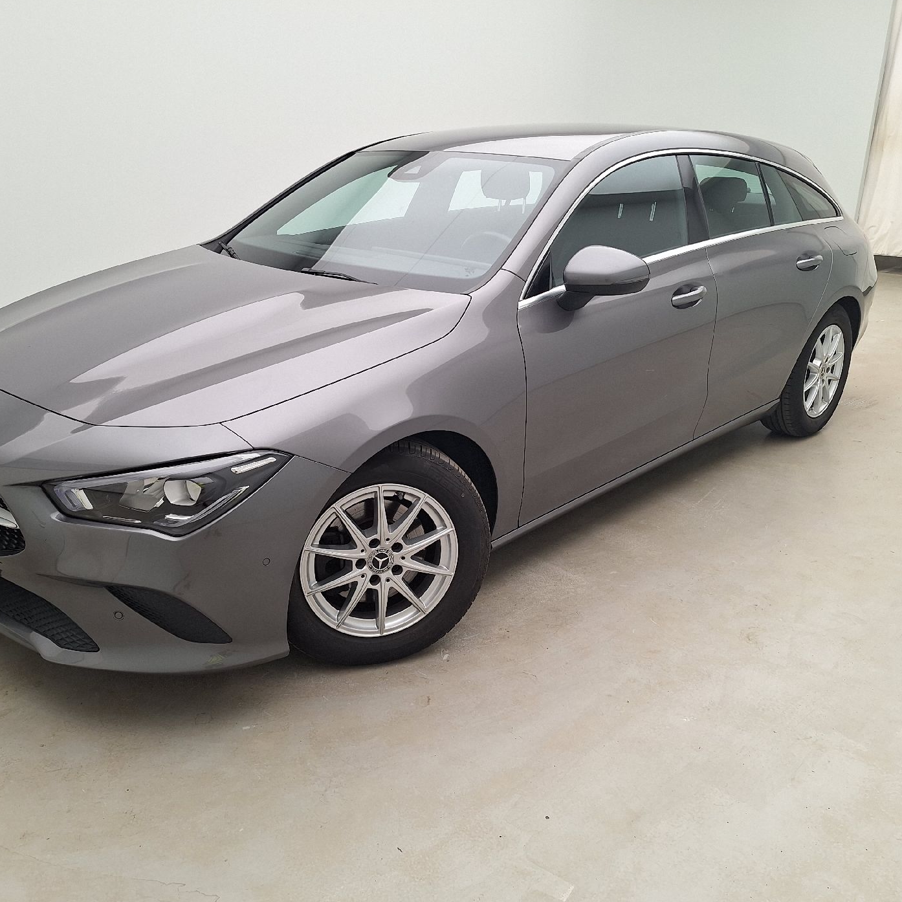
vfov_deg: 57.3
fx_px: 825
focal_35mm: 28
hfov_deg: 57.1
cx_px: 398
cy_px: 457
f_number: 1.8
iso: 50
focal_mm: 5.54
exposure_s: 1/100
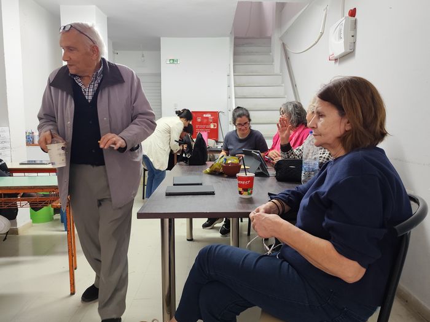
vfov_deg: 58.9
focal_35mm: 23
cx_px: 215
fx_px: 286
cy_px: 161
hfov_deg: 73.9
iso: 640
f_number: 1.65
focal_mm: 6.14
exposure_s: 1/50
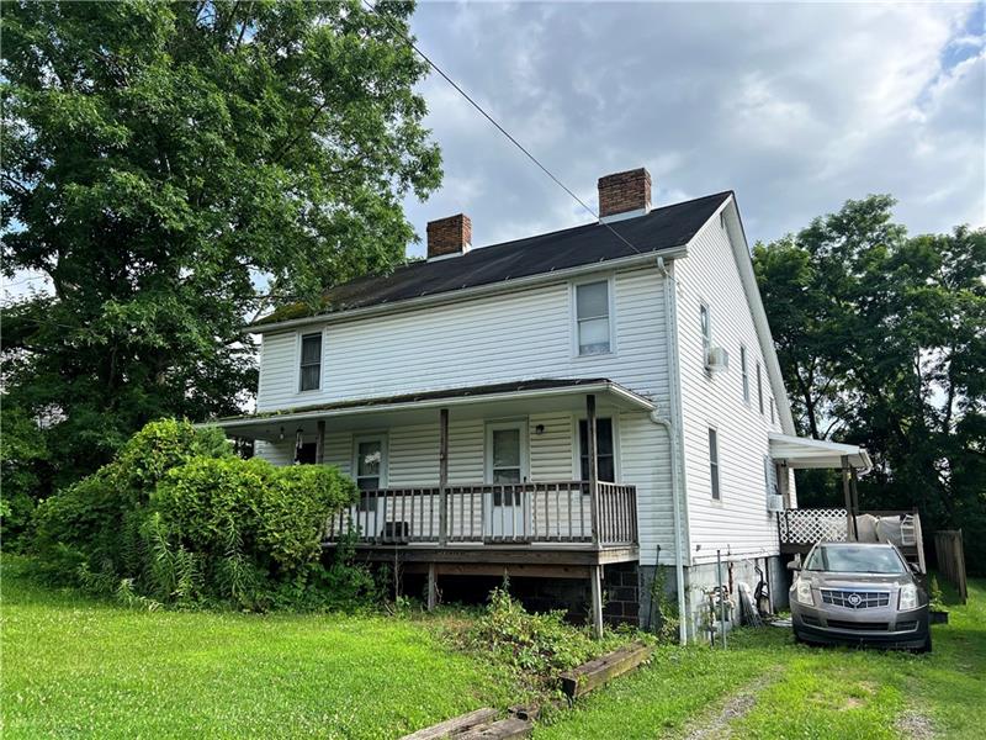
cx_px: 493
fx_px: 741
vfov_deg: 53.1
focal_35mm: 26
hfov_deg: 67.3
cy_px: 370
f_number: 1.5
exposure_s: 1/2695
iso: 50
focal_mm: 5.7
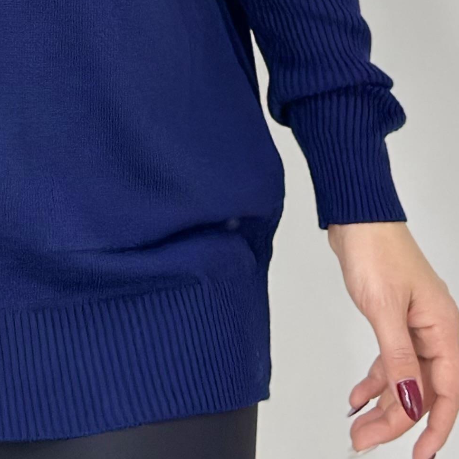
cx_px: -20
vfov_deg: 9.3
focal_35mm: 177
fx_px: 2655
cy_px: -416
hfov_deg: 9.8
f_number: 1.78
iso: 100
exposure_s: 1/100
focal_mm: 6.86
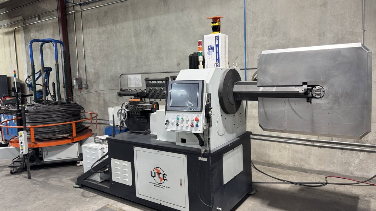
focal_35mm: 27
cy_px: 92
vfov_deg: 42.8
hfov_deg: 69.9
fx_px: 269
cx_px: 190
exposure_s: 1/60
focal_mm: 6.8
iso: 160
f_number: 1.8
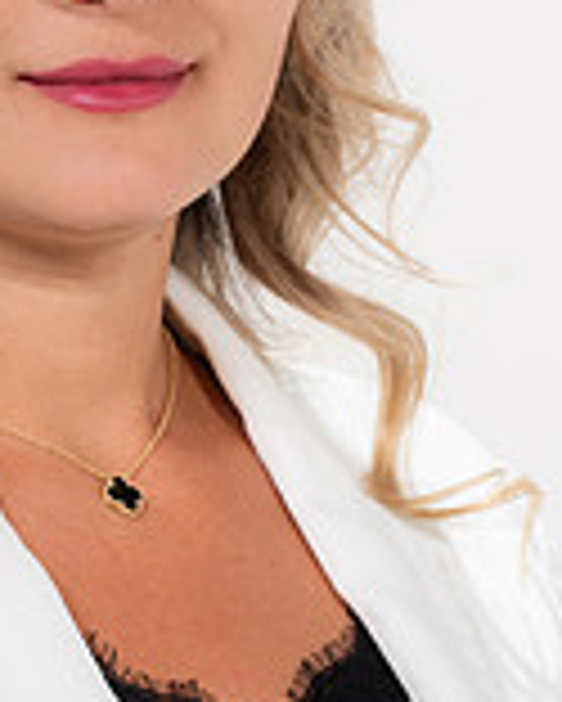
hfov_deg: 3.6
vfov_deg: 4.5
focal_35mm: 427
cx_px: 81
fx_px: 8869
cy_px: 261
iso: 320
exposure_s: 1/200
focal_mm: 158
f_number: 5.6
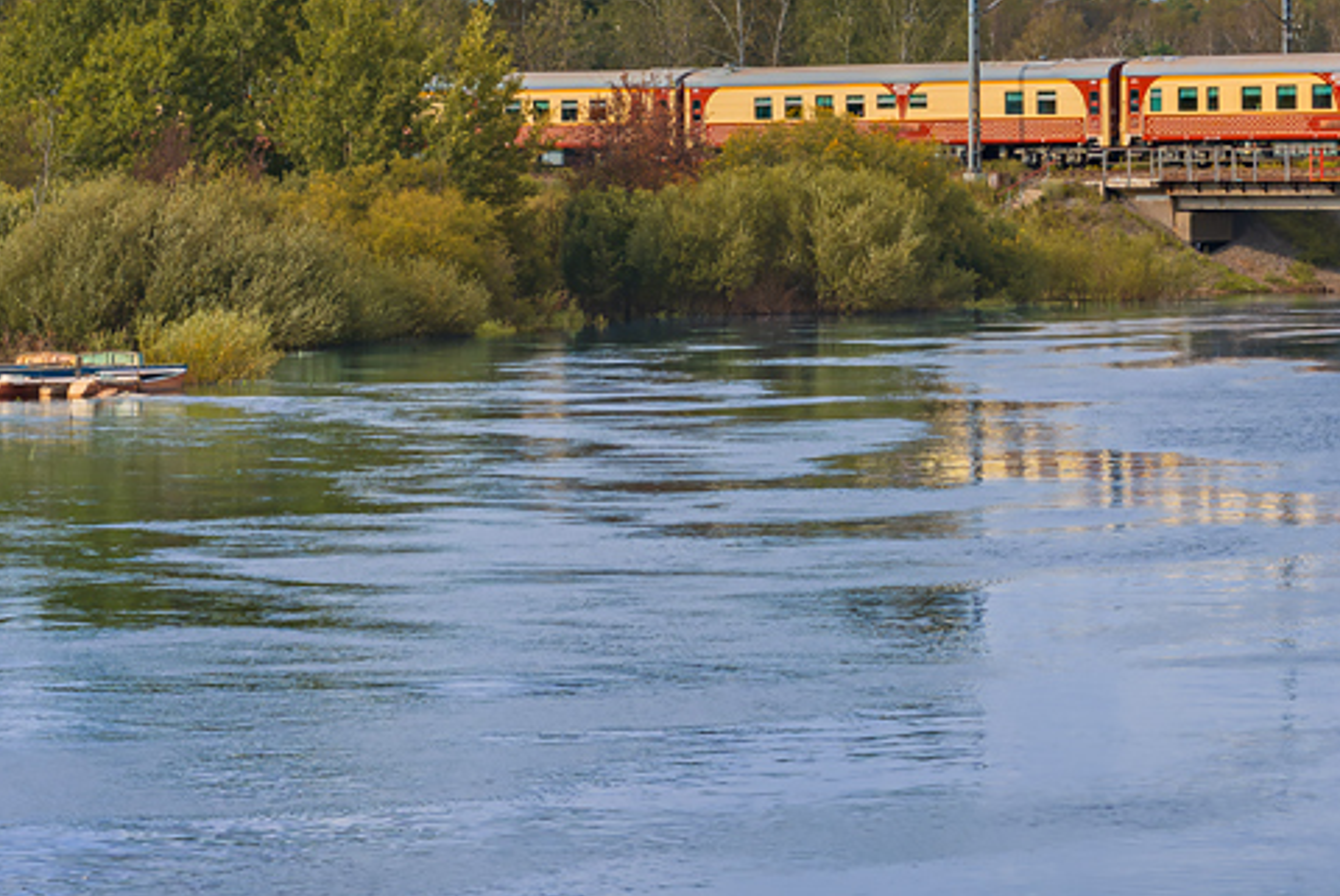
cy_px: 158
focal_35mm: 160
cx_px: 1365
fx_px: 5961
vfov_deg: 8.6
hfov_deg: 12.7
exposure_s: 1/500
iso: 320
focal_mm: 60
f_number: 10
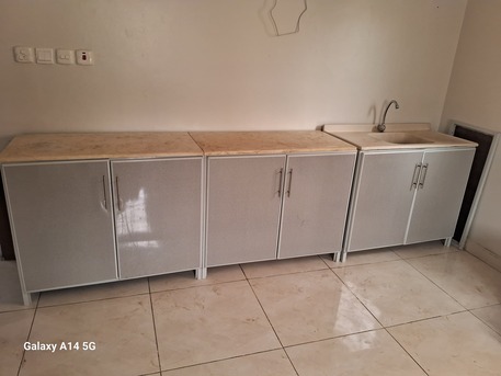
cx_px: 250
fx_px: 376
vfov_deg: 53.1
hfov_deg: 67.3
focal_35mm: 26
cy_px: 188
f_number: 1.8
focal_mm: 3.98
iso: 500
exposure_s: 1/50
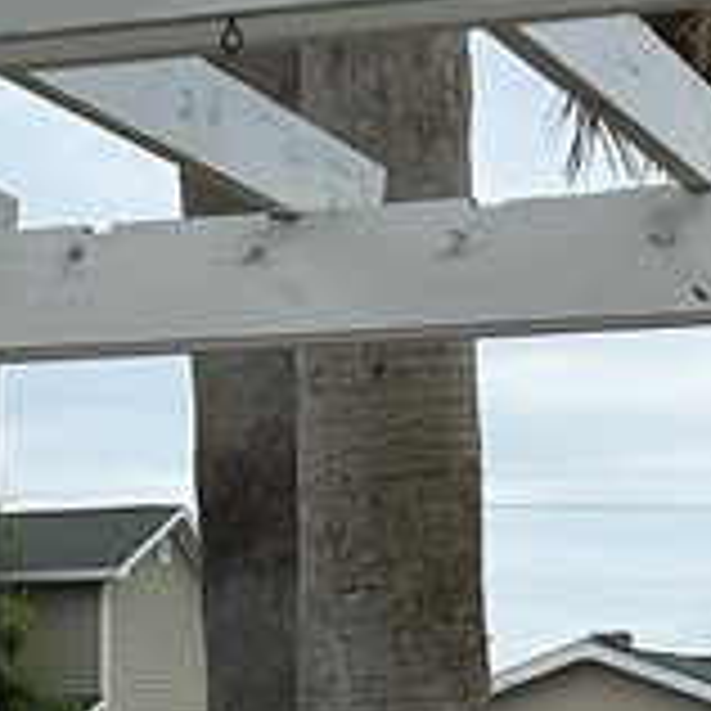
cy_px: 1026
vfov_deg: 11.3
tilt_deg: -3.8
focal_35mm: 149
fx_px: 3462
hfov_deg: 11.5
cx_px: -117
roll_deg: +1.0
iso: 50
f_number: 1.5
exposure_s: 1/1869
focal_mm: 5.7
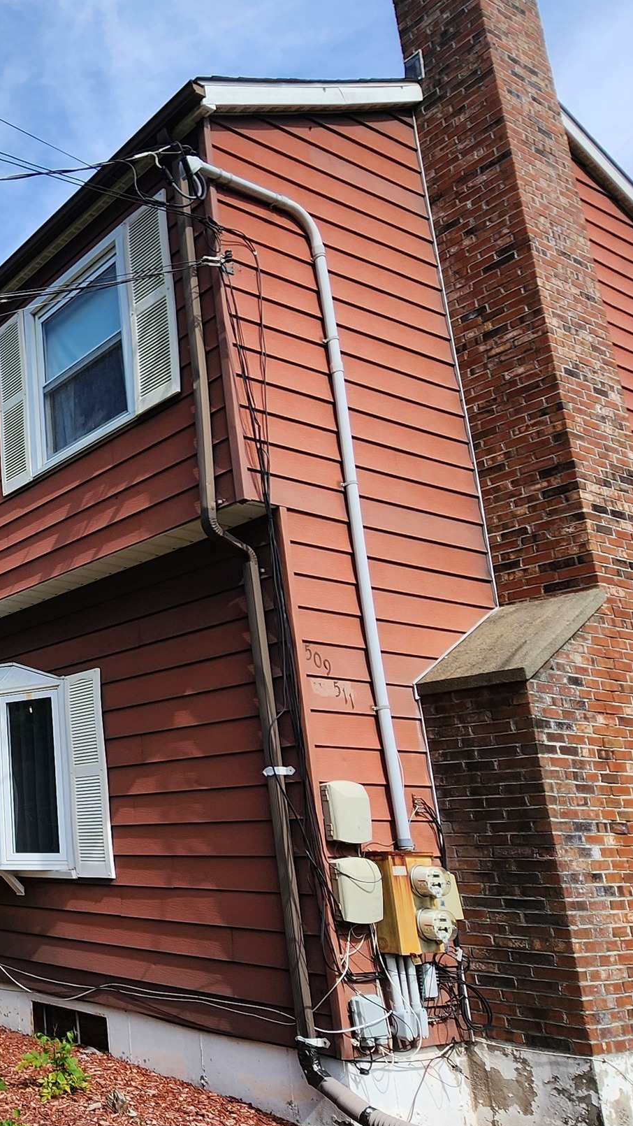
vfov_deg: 69.6
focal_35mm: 27
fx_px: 806
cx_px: -181
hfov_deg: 32.6
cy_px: 637
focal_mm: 2.2
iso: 50
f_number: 2.2
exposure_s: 1/1325
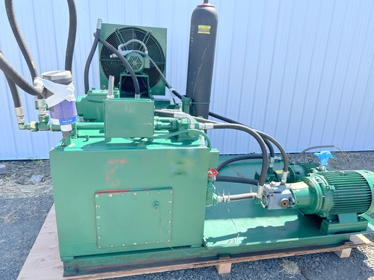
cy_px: 140
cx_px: 187
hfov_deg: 71.6
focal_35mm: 24
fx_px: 259
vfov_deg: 56.8
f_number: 1.78
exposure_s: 1/1131
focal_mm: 6.86
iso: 80
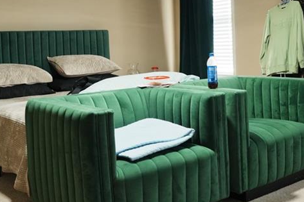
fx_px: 439
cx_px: 249
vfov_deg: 25.5
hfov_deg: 36.7
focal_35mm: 52
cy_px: 37
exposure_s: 1/100
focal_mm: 24
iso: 800
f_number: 2.8
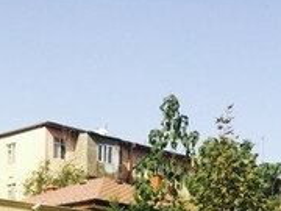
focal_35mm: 80
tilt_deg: -5.3
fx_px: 649
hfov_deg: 24.3
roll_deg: -1.3
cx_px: 87
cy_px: 380
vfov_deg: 15.7
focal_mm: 4.15
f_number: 2.2
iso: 32
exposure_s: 1/1721
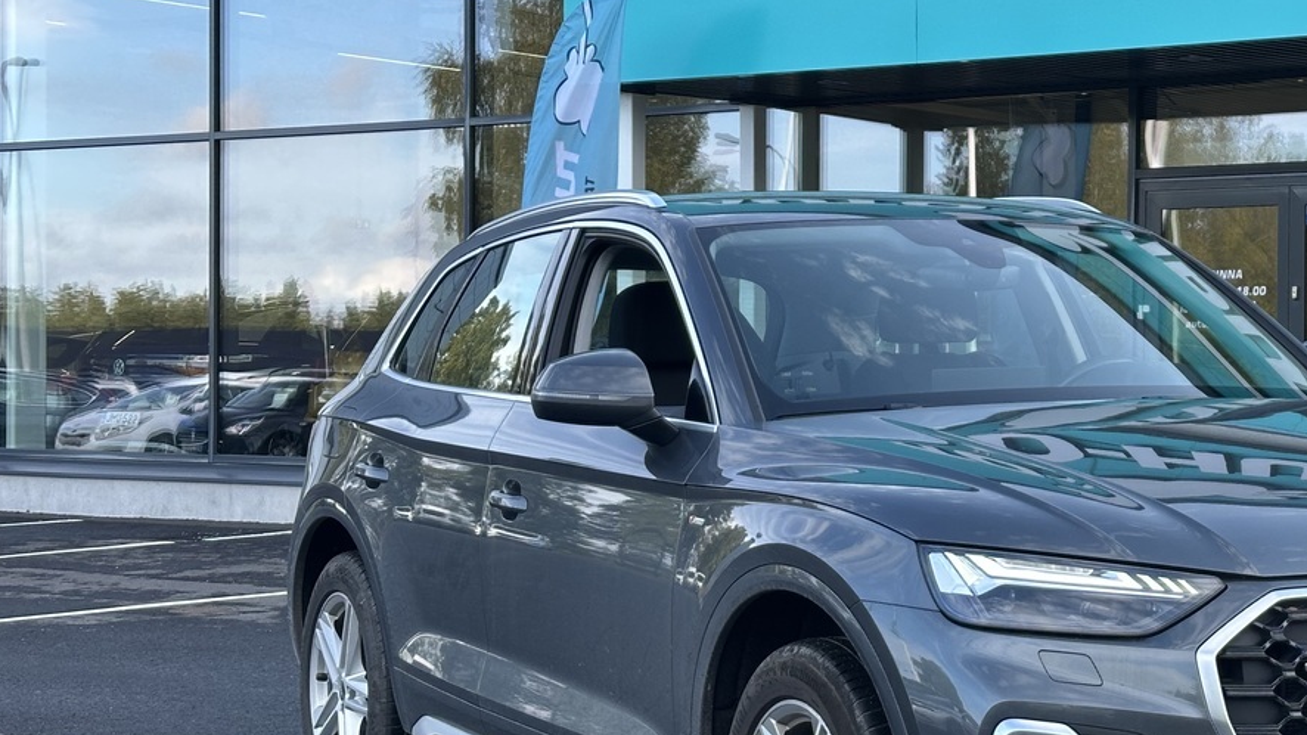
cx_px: 1022
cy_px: 431
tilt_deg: -0.1
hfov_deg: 24.7
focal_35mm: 85
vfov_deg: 14.2
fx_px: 2945
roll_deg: -0.6
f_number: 1.78
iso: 64
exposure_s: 1/430
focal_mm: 6.86
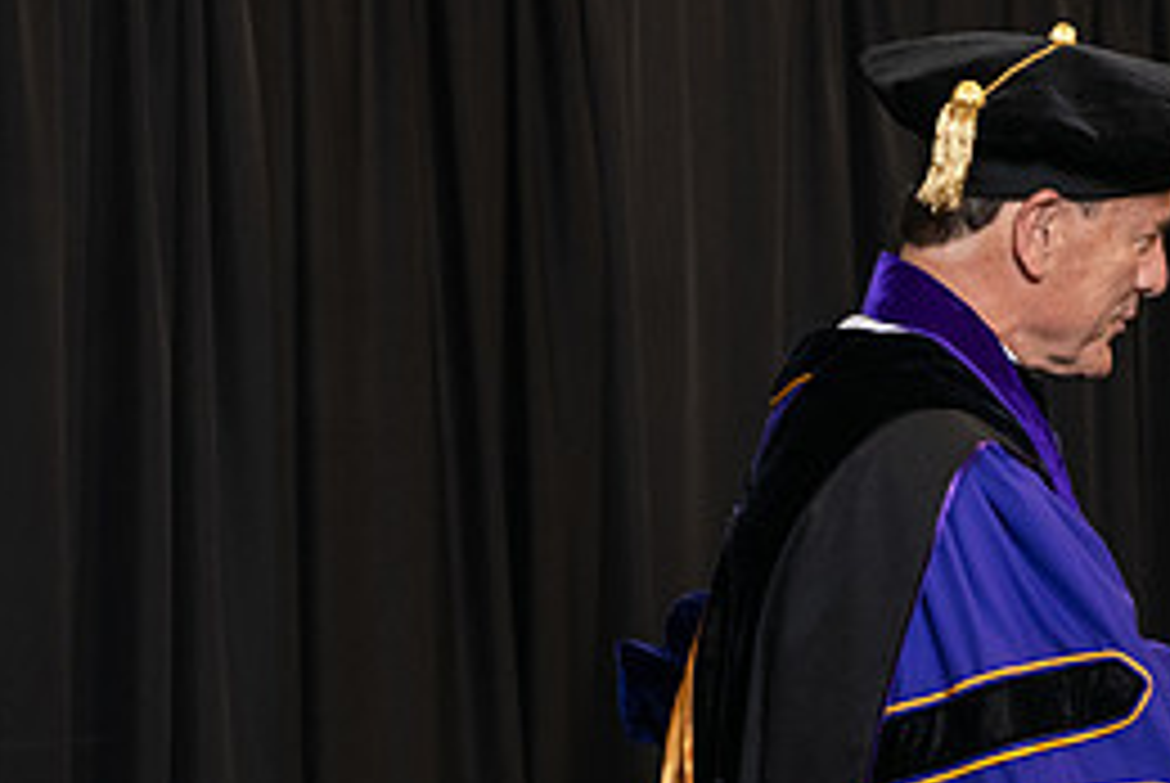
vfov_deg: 8.8
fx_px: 5076
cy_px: 605
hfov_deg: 13.0
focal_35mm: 156
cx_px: 1210
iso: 1600
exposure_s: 1/125
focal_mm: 70
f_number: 5
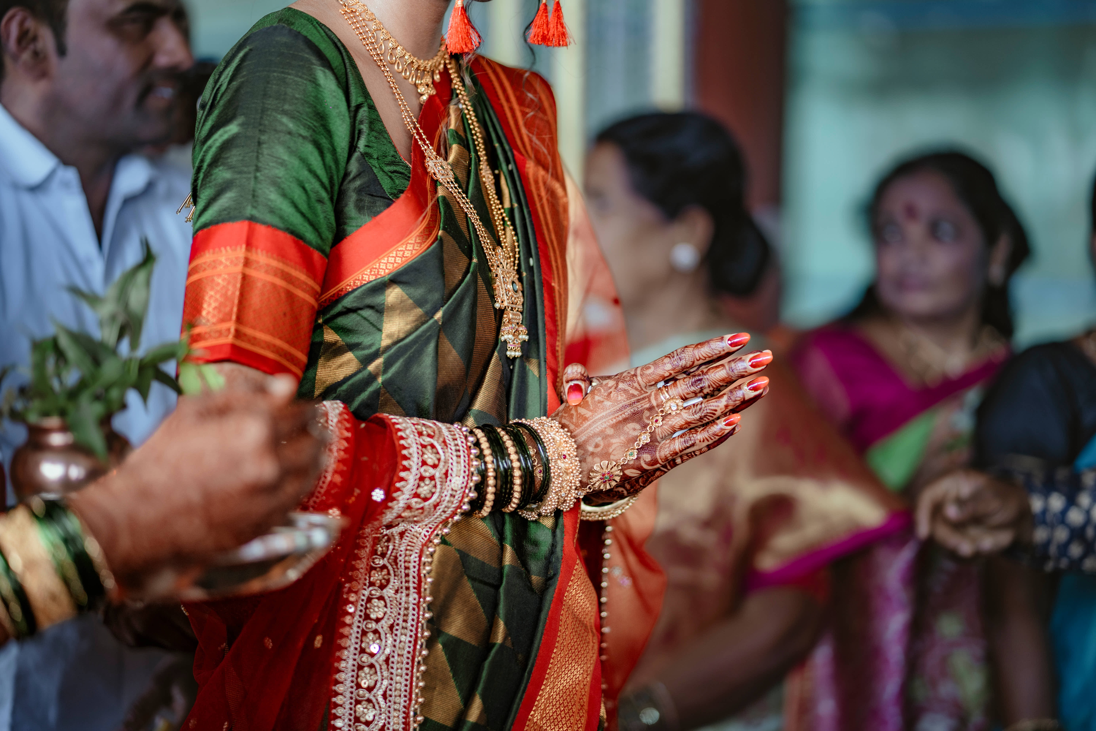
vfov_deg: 16.1
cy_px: 366
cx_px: 548
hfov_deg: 23.9
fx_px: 2588
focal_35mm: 85
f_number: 1.8
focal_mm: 85
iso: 160
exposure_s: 1/400
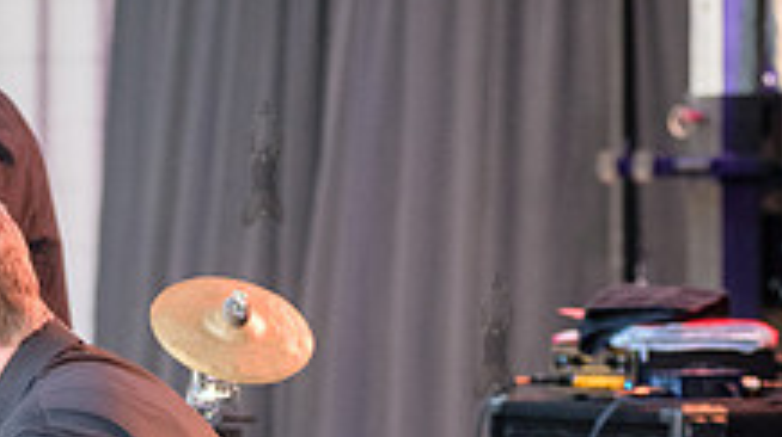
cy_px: 332
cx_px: -153
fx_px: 6565
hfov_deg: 6.8
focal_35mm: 317
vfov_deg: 3.8
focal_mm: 105
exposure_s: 1/400
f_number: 4
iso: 3200
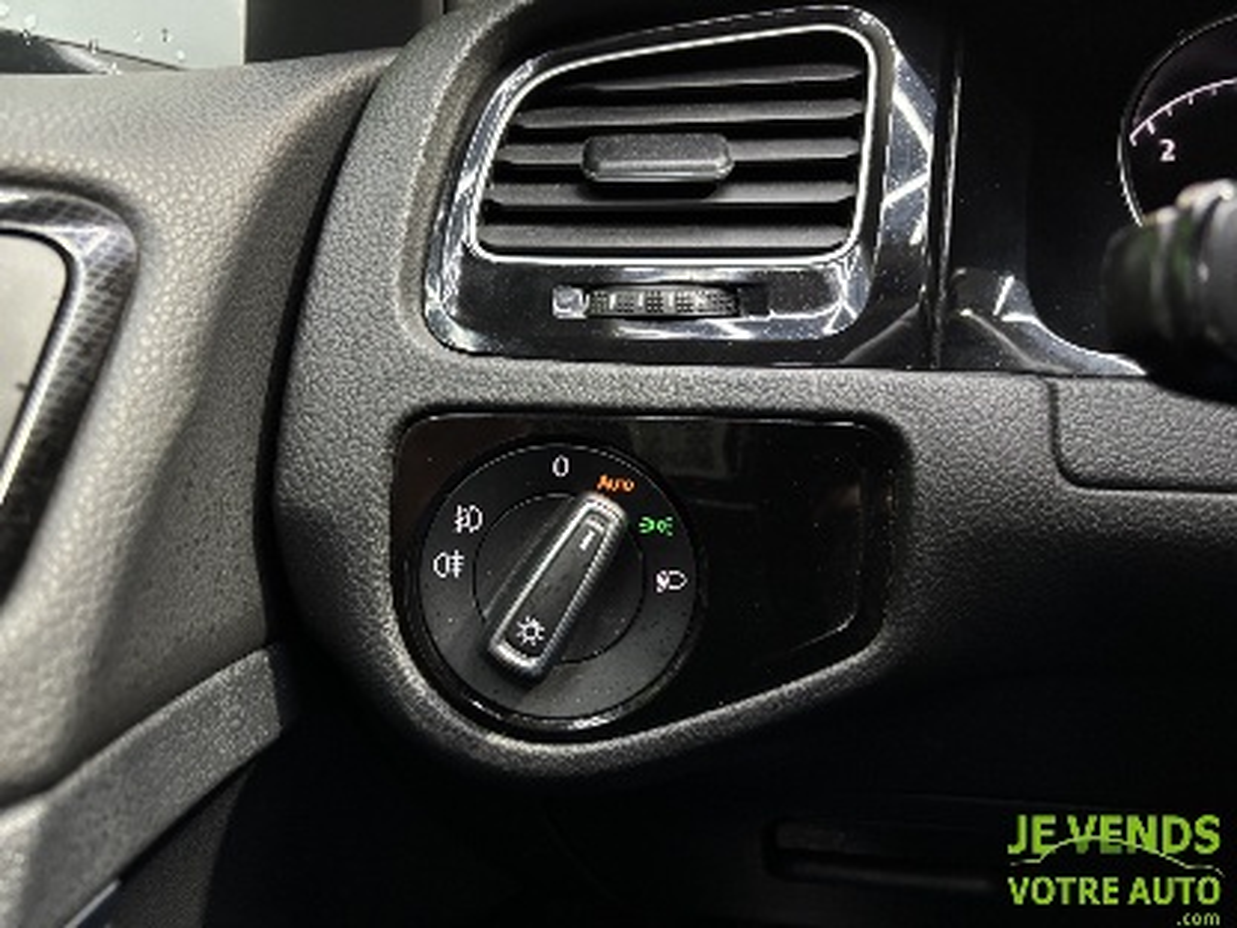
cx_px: 618
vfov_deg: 53.1
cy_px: 464
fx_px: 929
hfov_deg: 67.3
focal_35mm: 26
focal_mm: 5.96
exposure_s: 1/33
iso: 400
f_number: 1.6
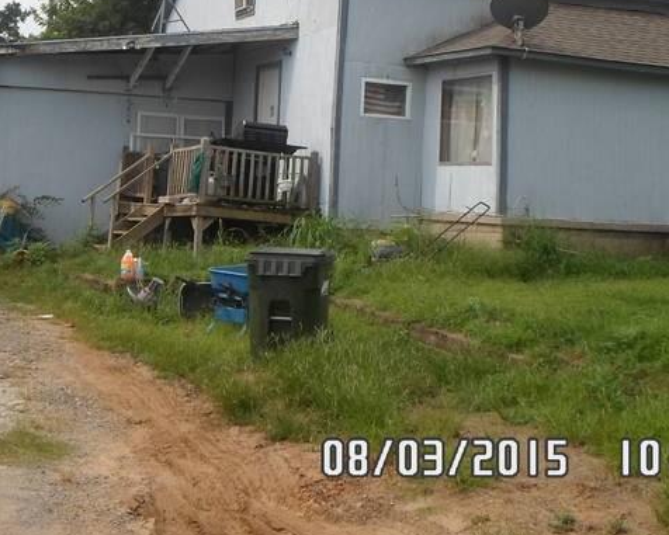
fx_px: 1248
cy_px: 27
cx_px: 312
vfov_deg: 23.4
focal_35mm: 63
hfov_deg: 30.0
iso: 80
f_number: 2.7
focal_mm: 5.5
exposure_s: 1/1000
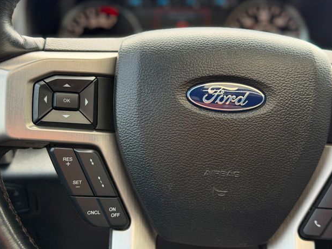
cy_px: 124
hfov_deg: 38.2
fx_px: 480
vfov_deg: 29.1
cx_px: 162
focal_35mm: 50
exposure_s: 1/196
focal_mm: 6.76
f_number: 1.78
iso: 100
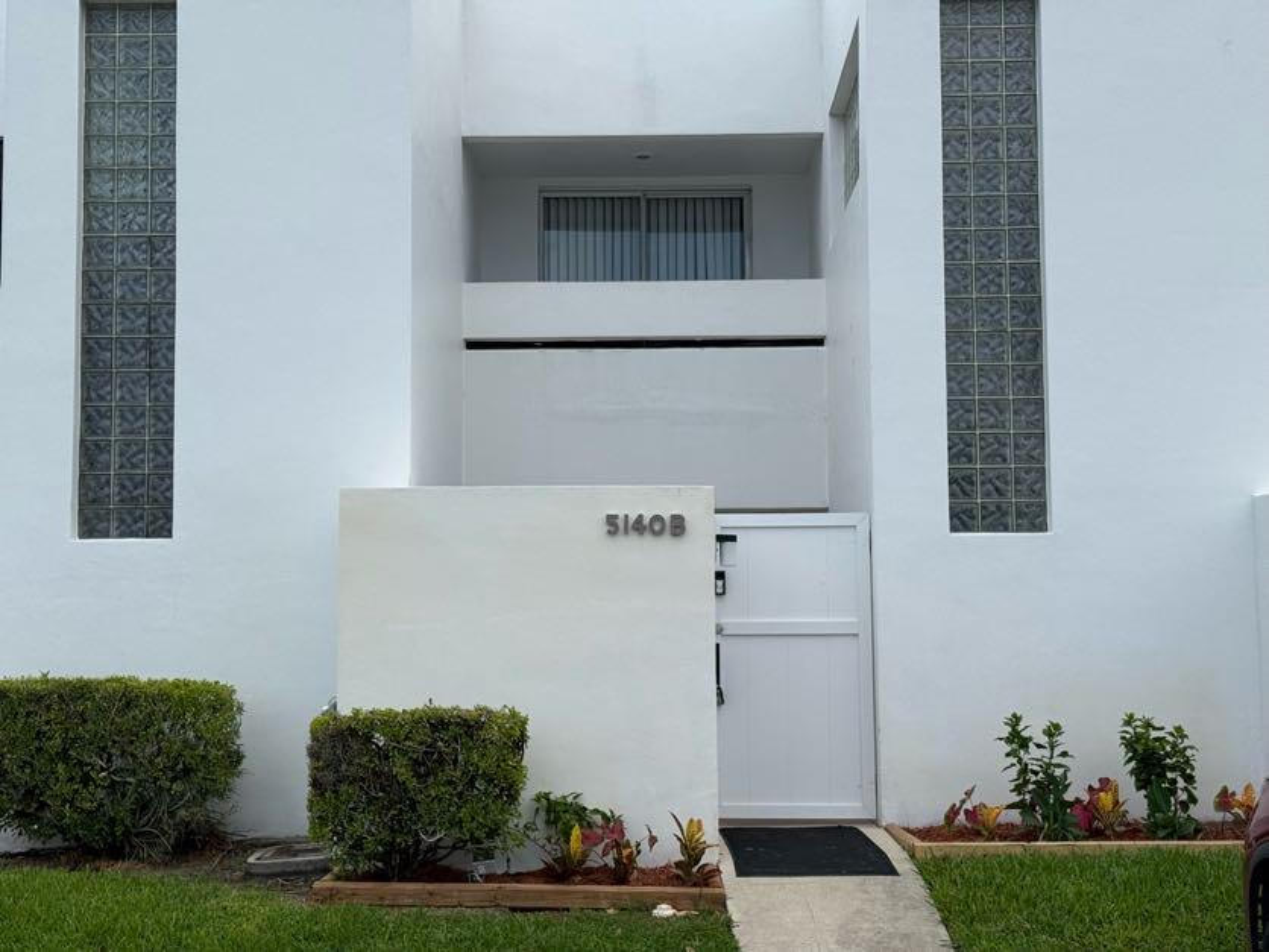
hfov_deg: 39.7
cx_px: 634
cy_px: 476
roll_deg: +0.6
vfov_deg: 30.3
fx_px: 1760
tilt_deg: +5.7
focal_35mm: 48
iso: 64
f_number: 1.78
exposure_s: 1/2667
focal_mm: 6.76
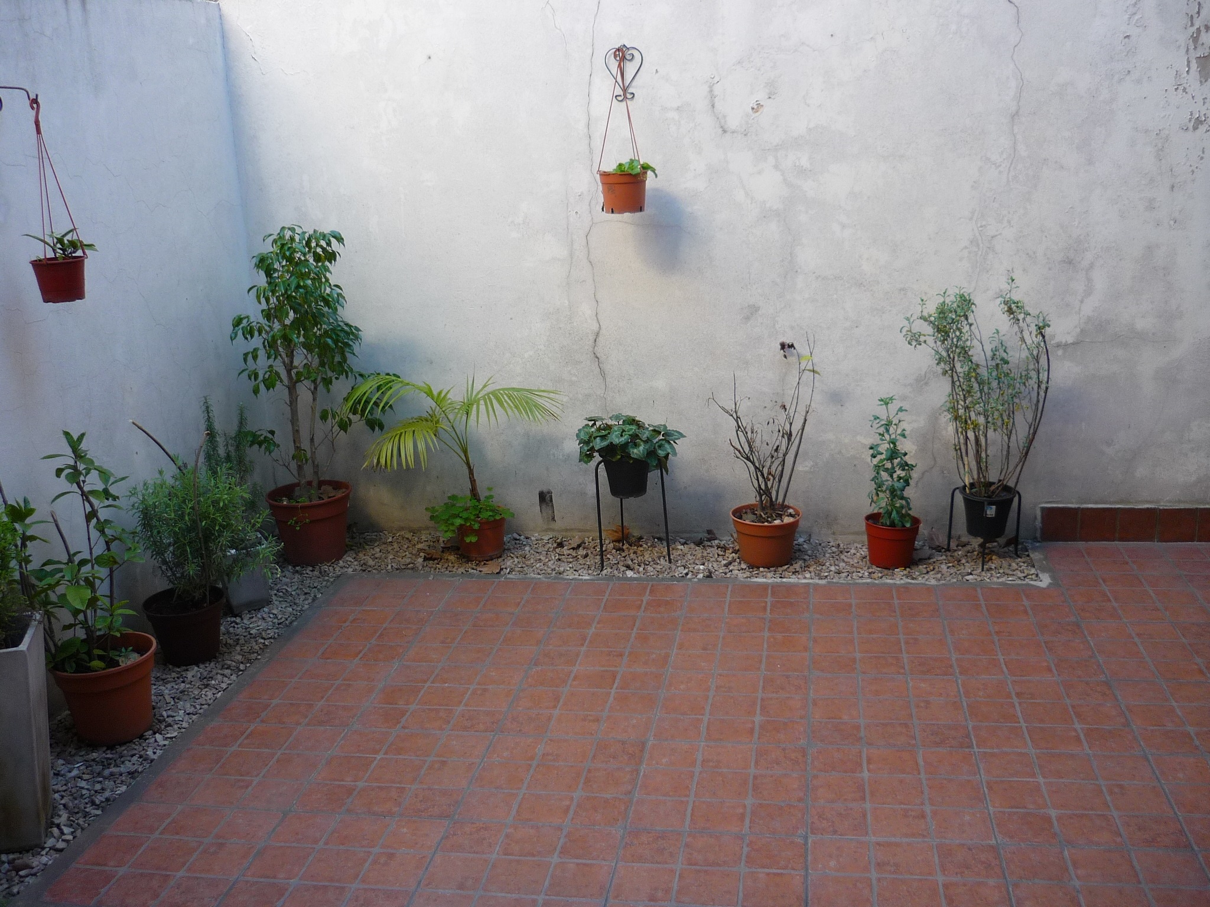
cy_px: 454
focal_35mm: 33
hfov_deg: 55.4
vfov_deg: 42.9
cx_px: 605
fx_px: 1154
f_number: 2.8
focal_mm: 5.5
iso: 100
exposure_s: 1/40
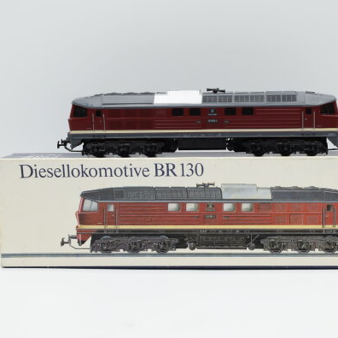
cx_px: 205
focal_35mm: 68
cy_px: 170
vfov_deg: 25.5
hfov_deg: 25.4
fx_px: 747
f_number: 8
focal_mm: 35
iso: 400
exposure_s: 1/200
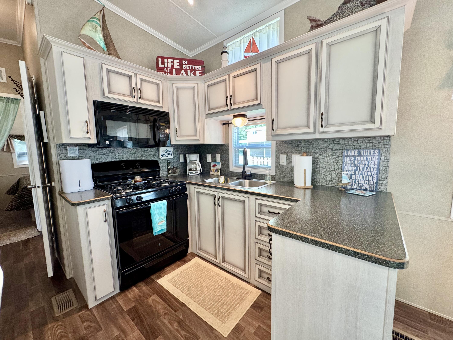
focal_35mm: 14
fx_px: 183
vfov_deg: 85.7
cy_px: 170
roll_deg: +0.9
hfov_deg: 102.1
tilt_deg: -7.1
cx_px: 226
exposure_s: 1/120
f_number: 2.2
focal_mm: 2.22
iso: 200
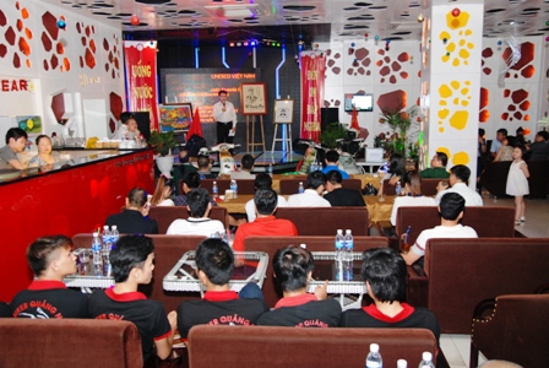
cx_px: 274
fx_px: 458
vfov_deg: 43.7
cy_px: 184
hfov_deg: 61.9
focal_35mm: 30
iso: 500
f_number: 4
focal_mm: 20
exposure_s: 1/20
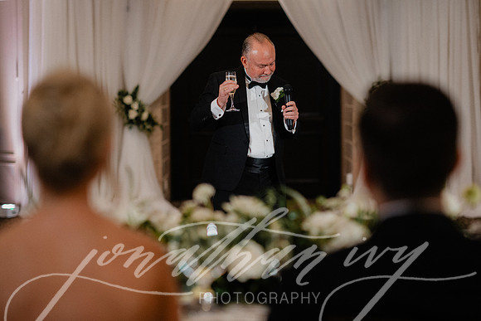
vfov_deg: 16.1
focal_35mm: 85
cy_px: 160
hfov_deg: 23.9
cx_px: 240
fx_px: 1136
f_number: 2
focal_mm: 85
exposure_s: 1/160
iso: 1250
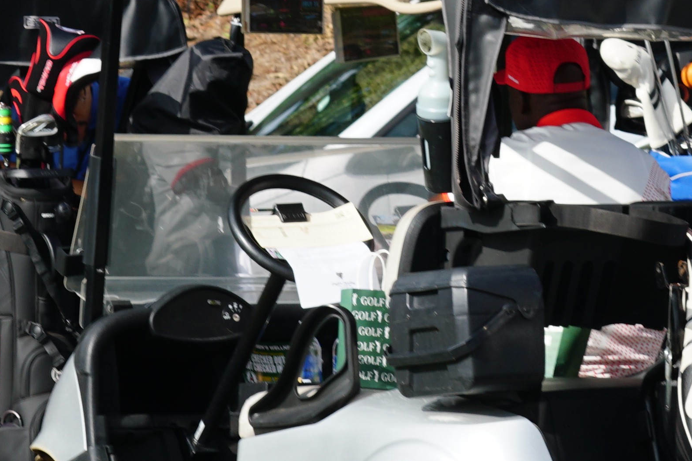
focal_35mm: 399
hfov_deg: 5.2
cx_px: 370
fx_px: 7670
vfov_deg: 3.4
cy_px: 229
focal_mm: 70
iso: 100
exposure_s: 1/200
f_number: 9
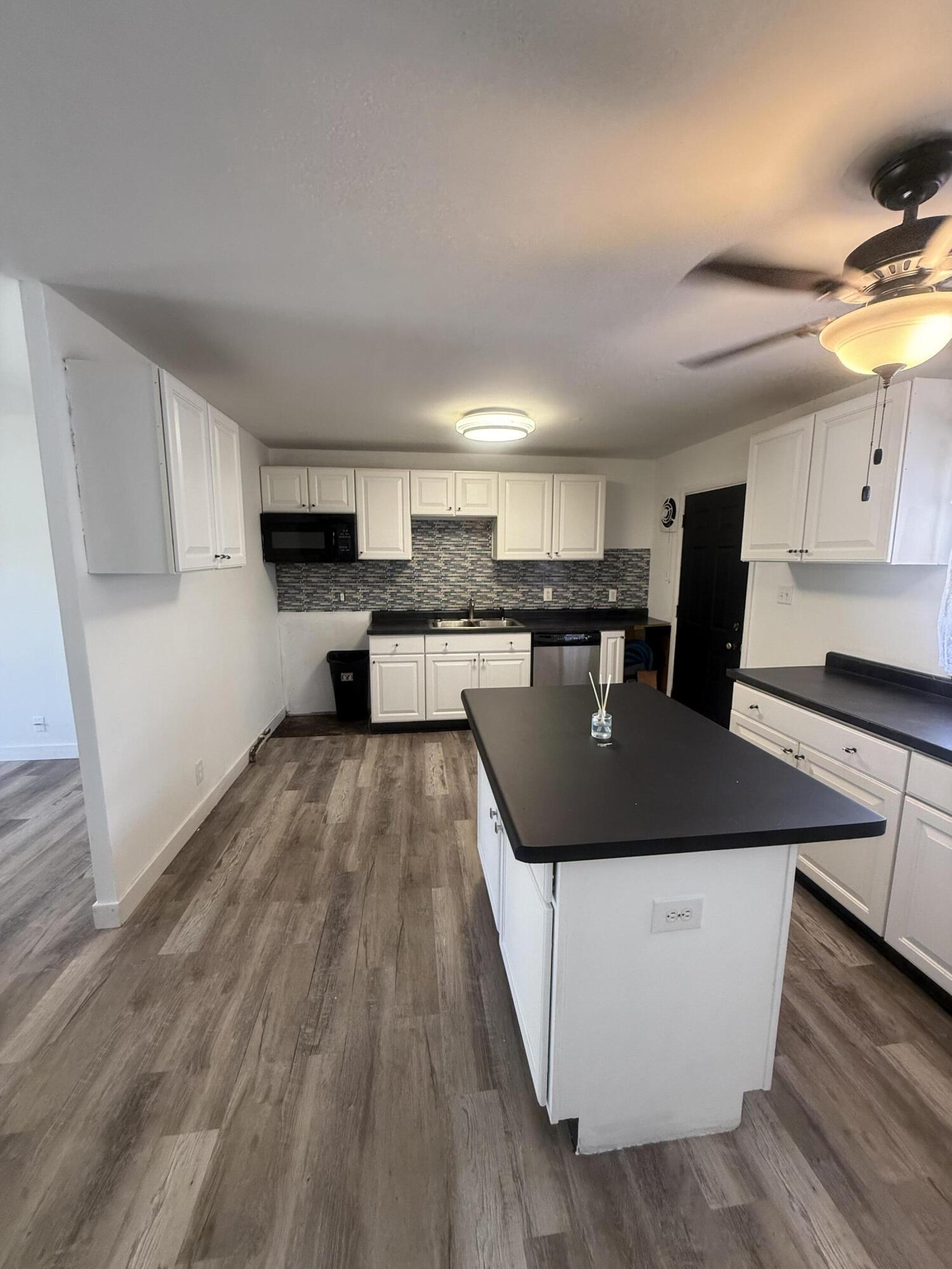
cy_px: 634
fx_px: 513
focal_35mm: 14
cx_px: 476
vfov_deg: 102.1
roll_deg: -1.0
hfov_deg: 85.7
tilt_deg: -9.1
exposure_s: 1/60
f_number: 2.2
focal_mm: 2.22
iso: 250
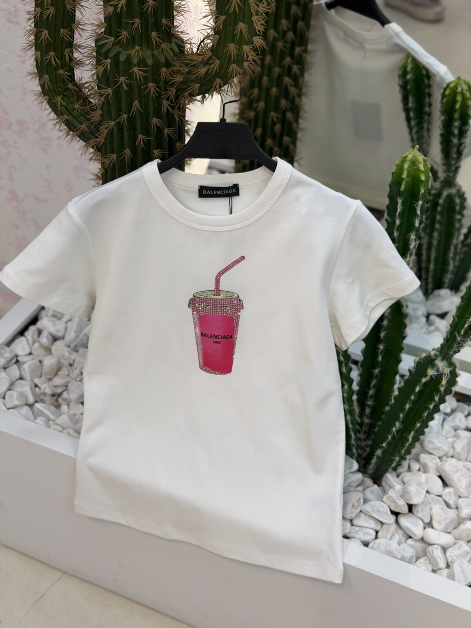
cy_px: 314
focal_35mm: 48
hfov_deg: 30.3
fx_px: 871
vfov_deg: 39.7
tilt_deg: -38.2
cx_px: 236
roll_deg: -2.5
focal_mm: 6.76
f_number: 1.78
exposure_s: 1/706
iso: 64
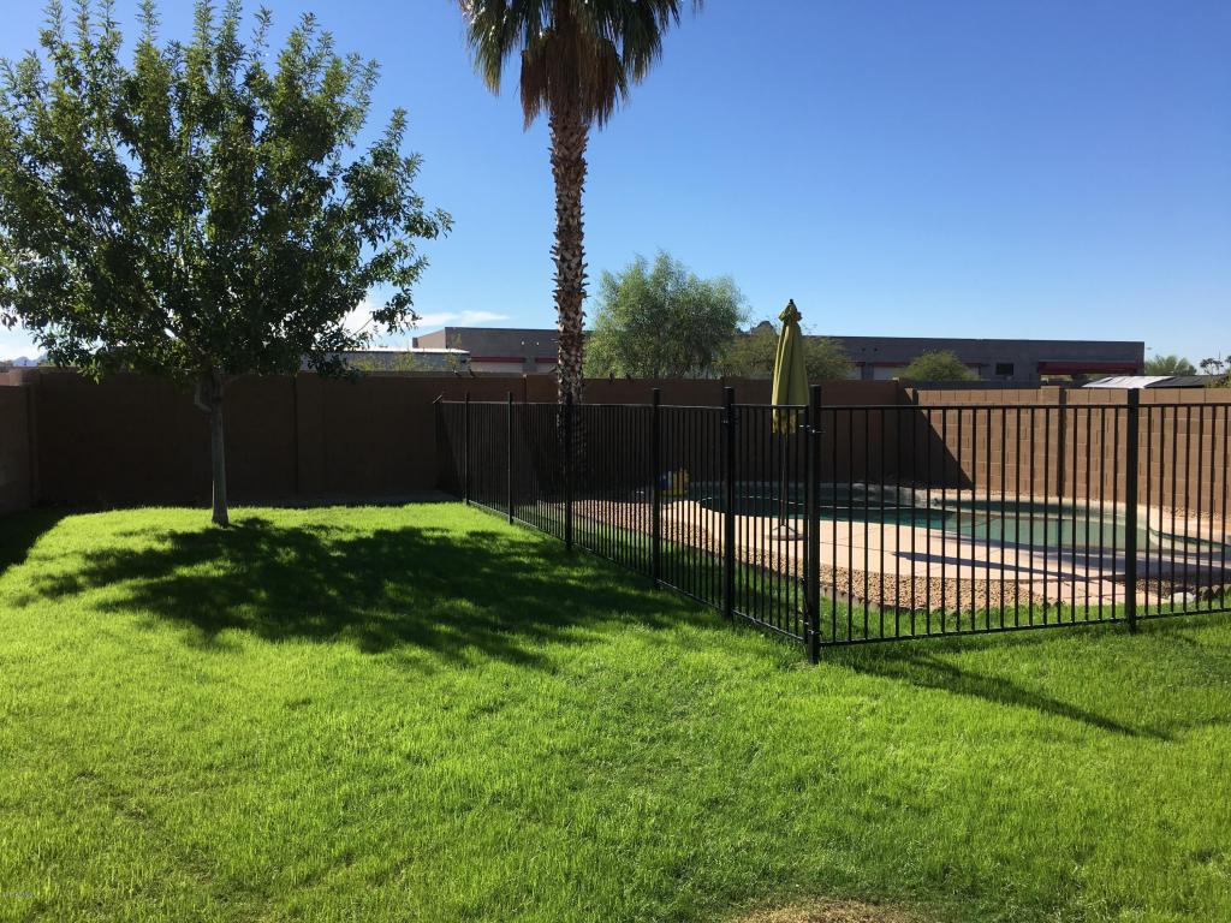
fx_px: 1031
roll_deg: -0.7
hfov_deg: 61.7
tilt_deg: -3.5
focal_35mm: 29
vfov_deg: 48.2
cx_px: 616
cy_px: 462
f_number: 2.2
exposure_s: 1/1748
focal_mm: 4.15
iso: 25
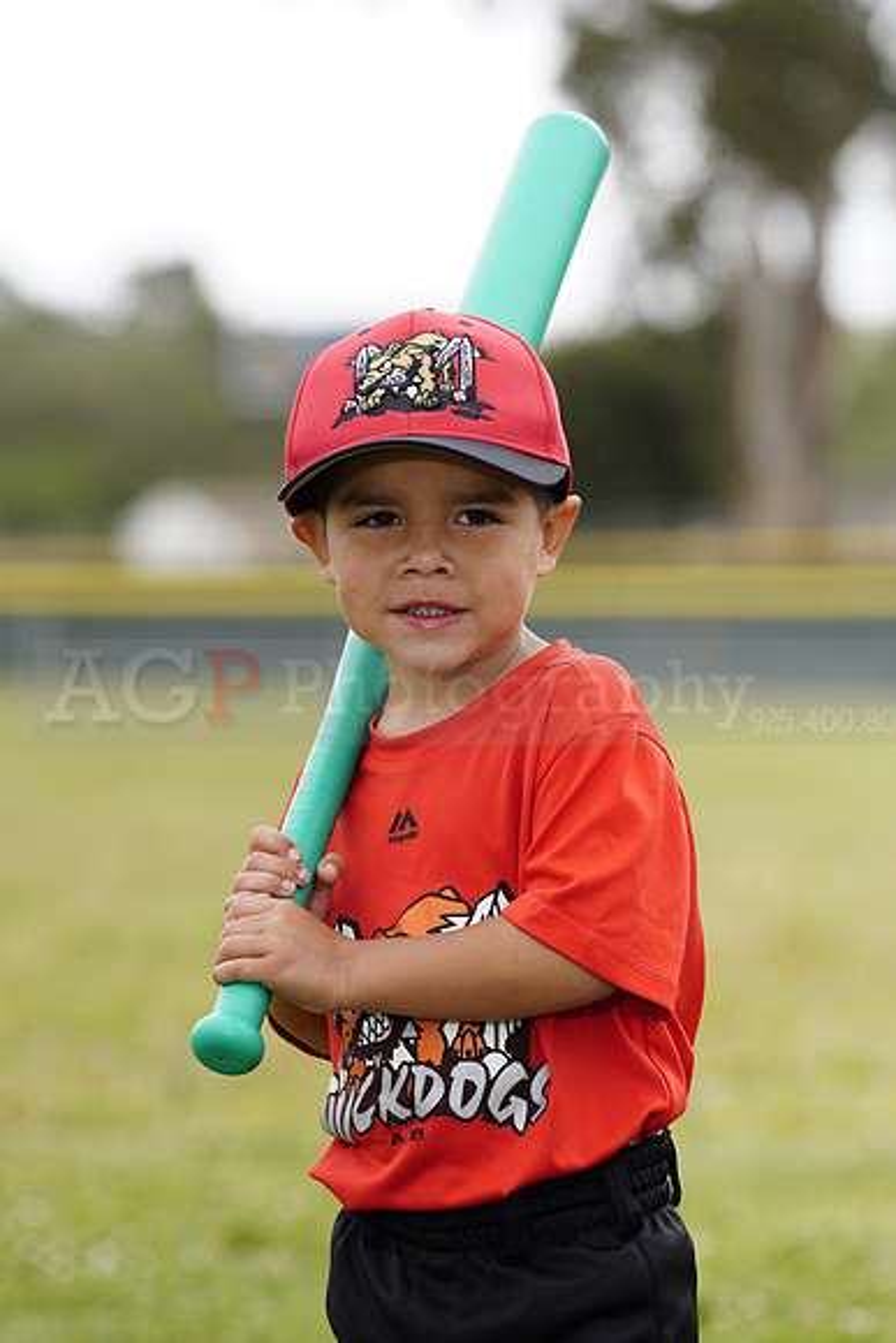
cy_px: 672
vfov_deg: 10.3
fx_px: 7462
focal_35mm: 200
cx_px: 448
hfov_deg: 6.9
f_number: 5.6
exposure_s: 1/250
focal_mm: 200
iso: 100
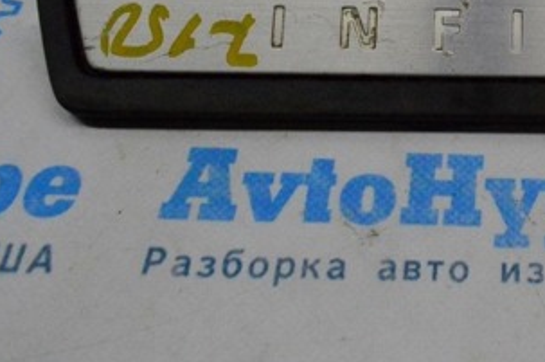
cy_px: 30
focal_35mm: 57
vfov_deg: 23.0
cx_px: 529
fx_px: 862
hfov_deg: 32.6
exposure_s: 1/500
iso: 6400
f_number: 11
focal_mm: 18
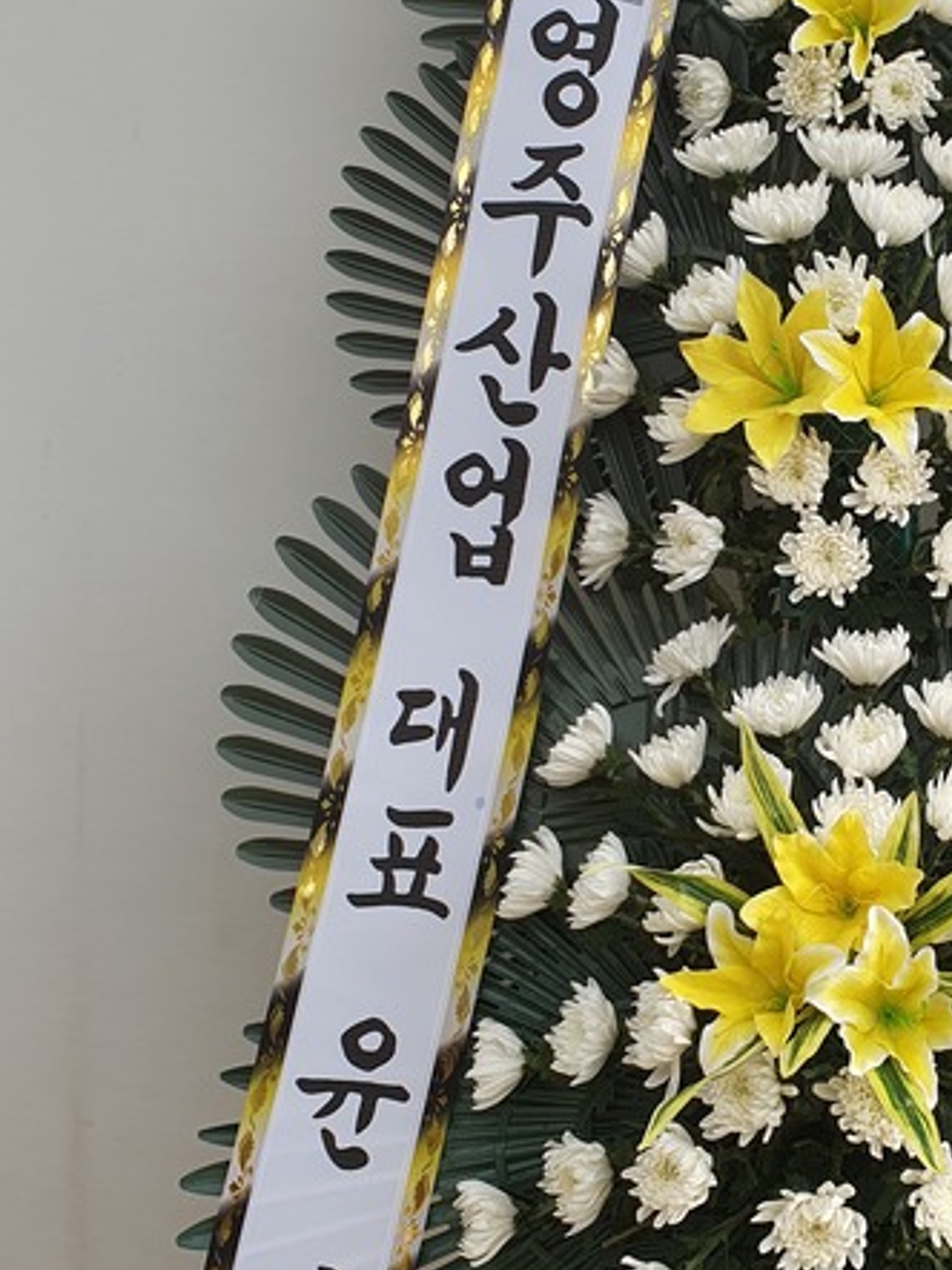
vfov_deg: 40.4
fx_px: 1724
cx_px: 852
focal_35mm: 47
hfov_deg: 29.6
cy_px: 657
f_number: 2.4
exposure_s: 1/154
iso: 50
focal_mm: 4.32
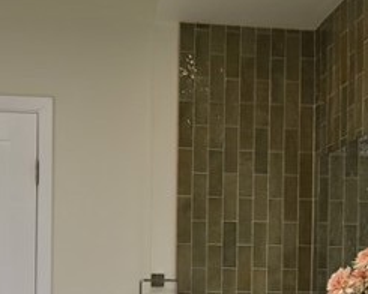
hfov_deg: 34.1
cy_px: 280
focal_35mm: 55
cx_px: 155
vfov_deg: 26.4
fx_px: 599
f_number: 5.6
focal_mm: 14
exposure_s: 1/800
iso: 800
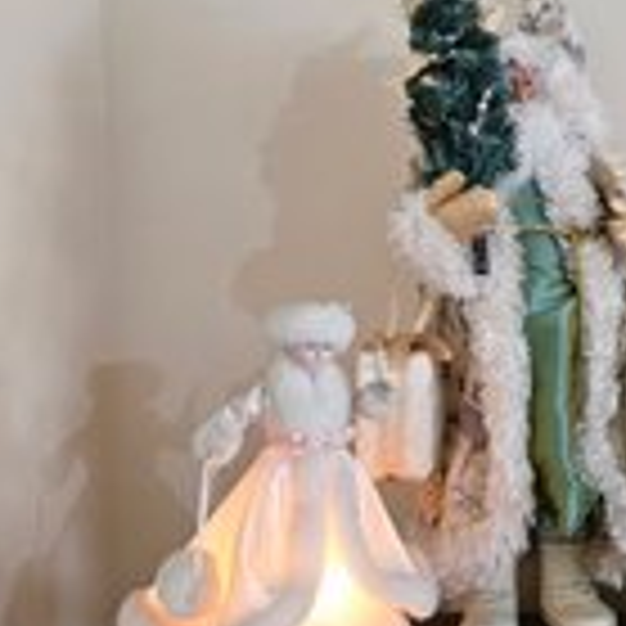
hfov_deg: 30.4
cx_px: 691
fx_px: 1023
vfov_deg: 33.9
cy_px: 245
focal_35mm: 50
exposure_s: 1/120
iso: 400
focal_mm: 6.3
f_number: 1.7
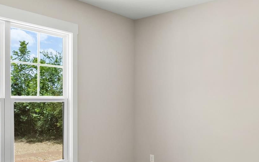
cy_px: 94
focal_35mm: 38
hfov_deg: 51.4
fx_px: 268
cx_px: 112
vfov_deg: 33.5
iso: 100
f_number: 11
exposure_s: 1/4
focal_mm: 15
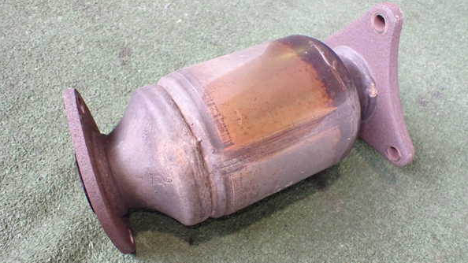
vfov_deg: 35.6
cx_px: 233
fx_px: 409
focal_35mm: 33
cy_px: 143
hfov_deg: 59.5
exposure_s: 1/125
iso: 800
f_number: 2.3
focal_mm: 5.4
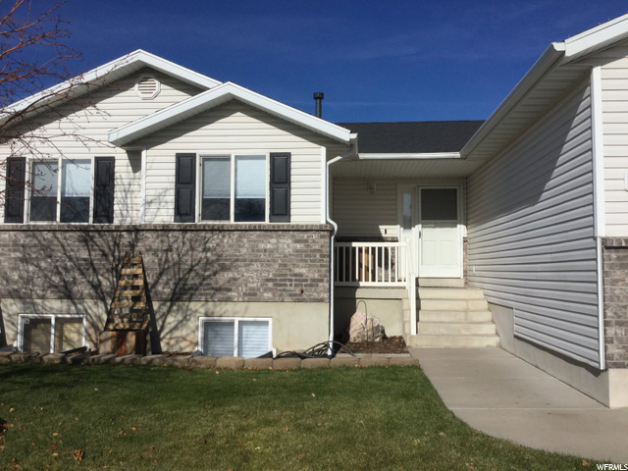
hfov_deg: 58.4
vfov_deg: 45.4
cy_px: 236
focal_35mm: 31
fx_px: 562
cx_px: 314
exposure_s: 1/4082
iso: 25
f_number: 2.4
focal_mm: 3.3
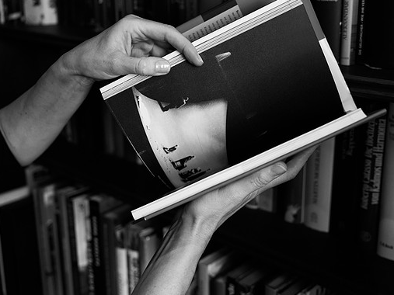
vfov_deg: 32.9
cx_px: 204
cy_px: 149
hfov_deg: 42.9
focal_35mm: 44
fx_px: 501
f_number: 4
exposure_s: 1/160
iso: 1000
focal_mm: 40
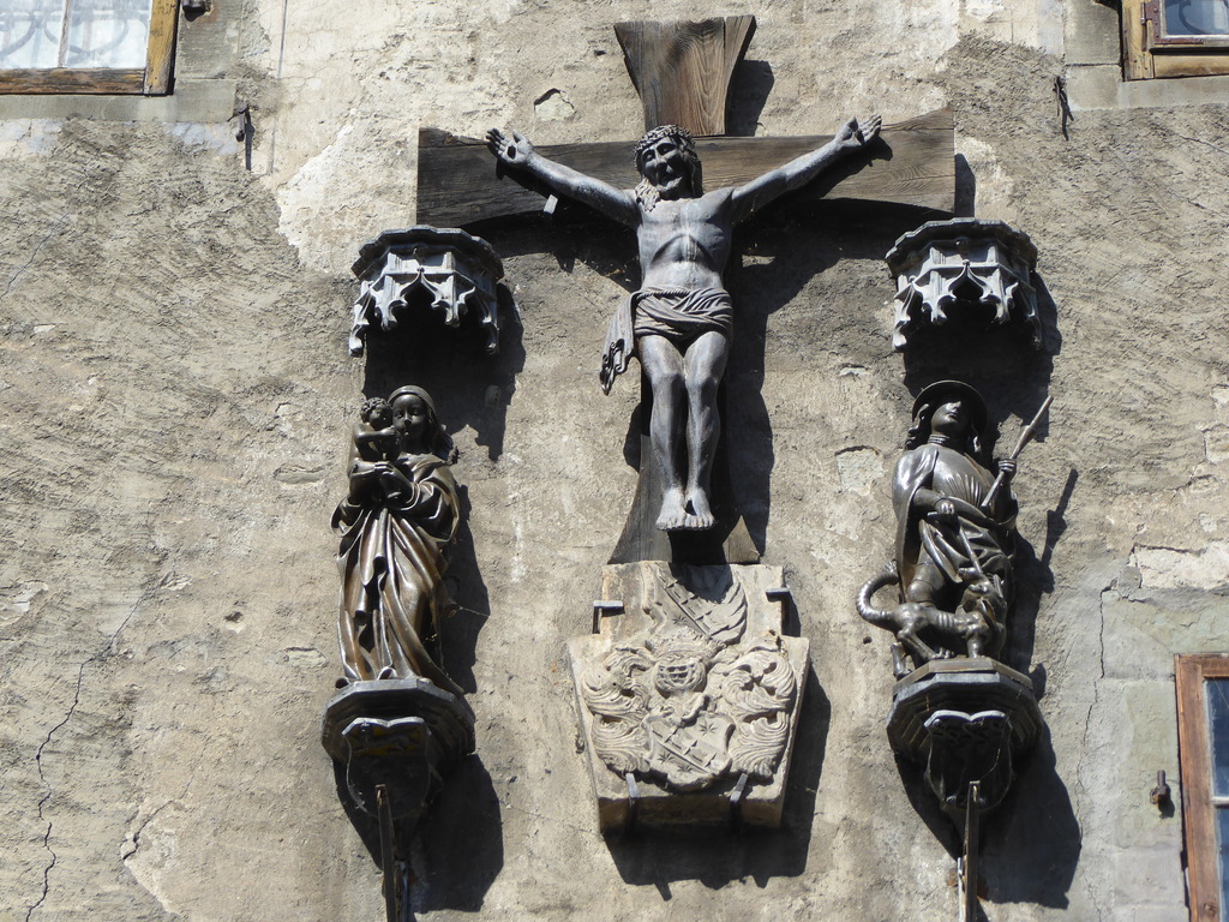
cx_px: 614
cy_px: 461
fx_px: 5326
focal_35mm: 150
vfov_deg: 9.9
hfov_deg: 13.2
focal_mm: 24.2
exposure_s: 1/400
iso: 80
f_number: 5.3
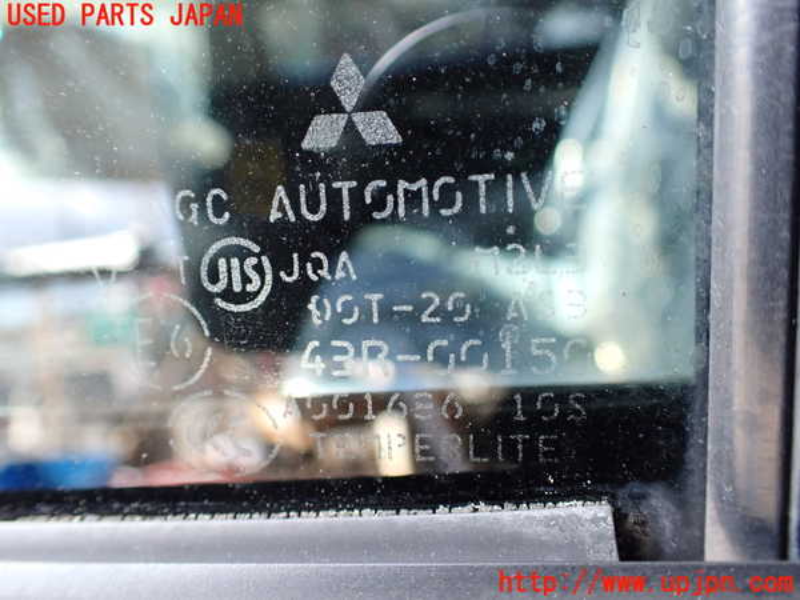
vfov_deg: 46.8
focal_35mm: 30
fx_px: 693
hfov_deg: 60.0
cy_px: 300
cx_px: 400
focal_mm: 5.4
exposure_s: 1/125
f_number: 2.3
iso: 400
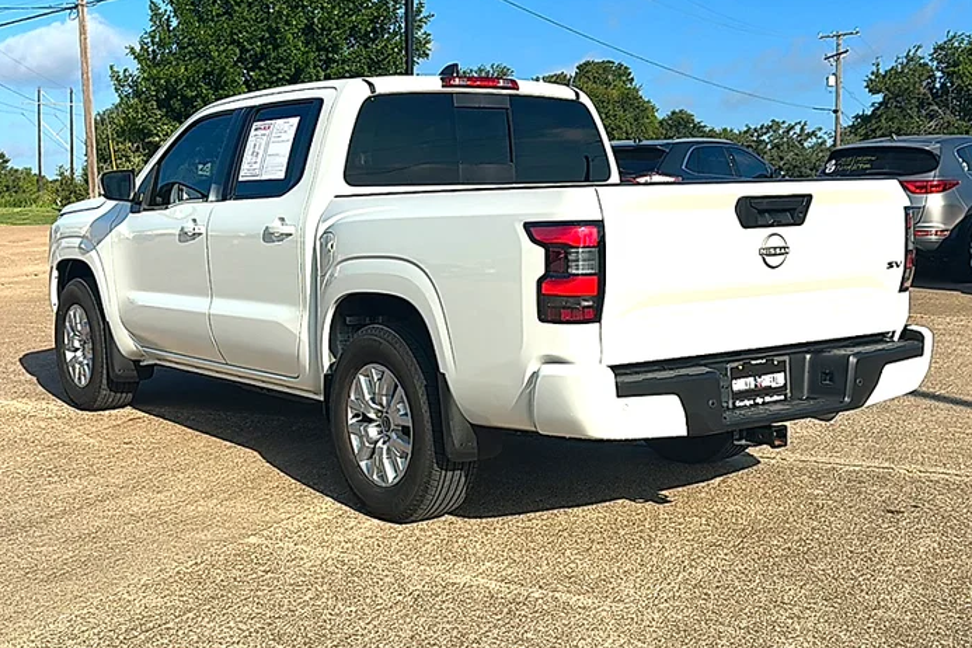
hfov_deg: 47.4
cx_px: 488
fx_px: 1107
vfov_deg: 32.6
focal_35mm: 41
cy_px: 291
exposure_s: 1/7692
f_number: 1.78
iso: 80
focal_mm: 6.86
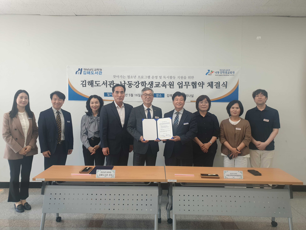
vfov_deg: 53.1
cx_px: 153
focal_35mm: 26
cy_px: 115
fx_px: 230
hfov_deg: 67.3
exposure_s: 1/60
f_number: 2.4
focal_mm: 4.3
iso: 80
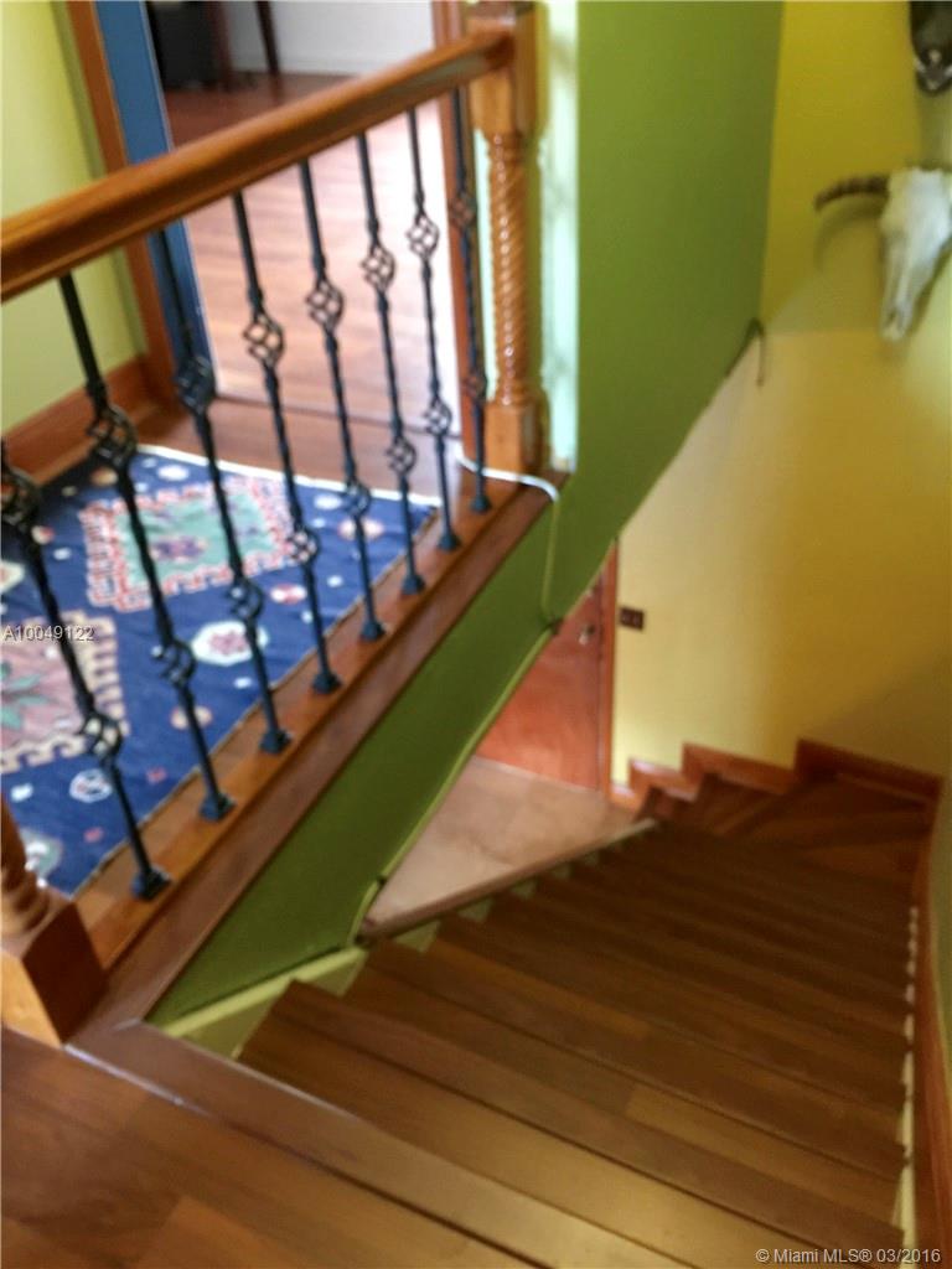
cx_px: 476
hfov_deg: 48.2
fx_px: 1063
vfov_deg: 61.7
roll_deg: +3.3
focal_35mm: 29
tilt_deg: -37.6
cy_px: 634
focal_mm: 4.15
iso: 125
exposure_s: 1/4
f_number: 2.2
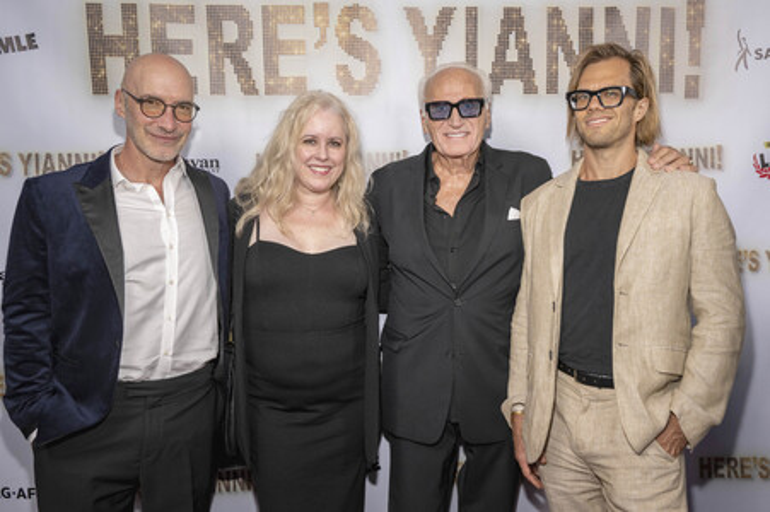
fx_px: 566
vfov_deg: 48.7
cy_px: 256
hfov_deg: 68.4
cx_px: 385
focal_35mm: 26
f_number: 6.3
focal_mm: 26.5
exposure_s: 1/200
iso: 640
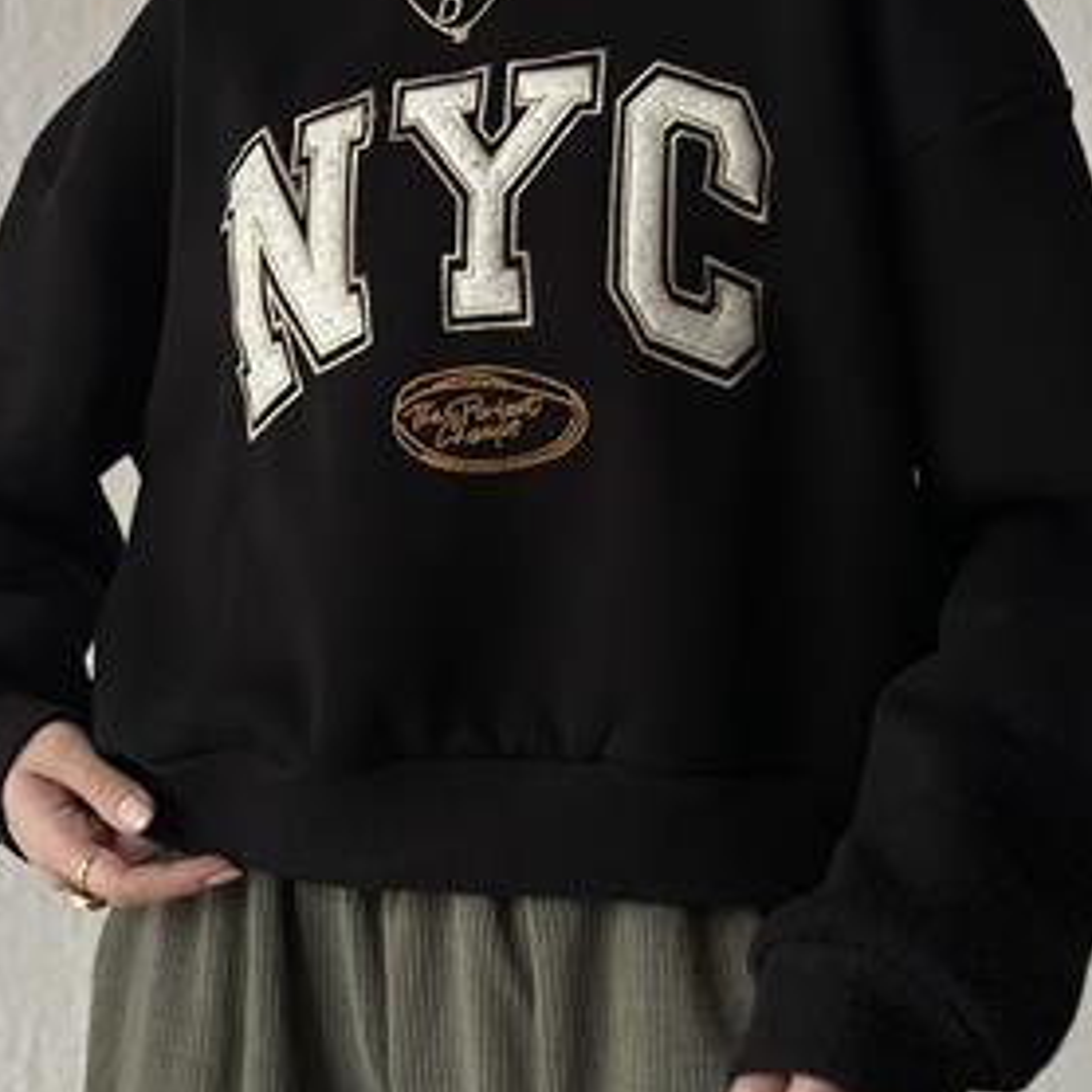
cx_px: 593
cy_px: 460
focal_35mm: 65
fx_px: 2320
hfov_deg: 26.5
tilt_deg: +4.4
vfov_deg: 26.5
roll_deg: +0.3
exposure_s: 1/34
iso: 800
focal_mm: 6.86
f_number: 1.78
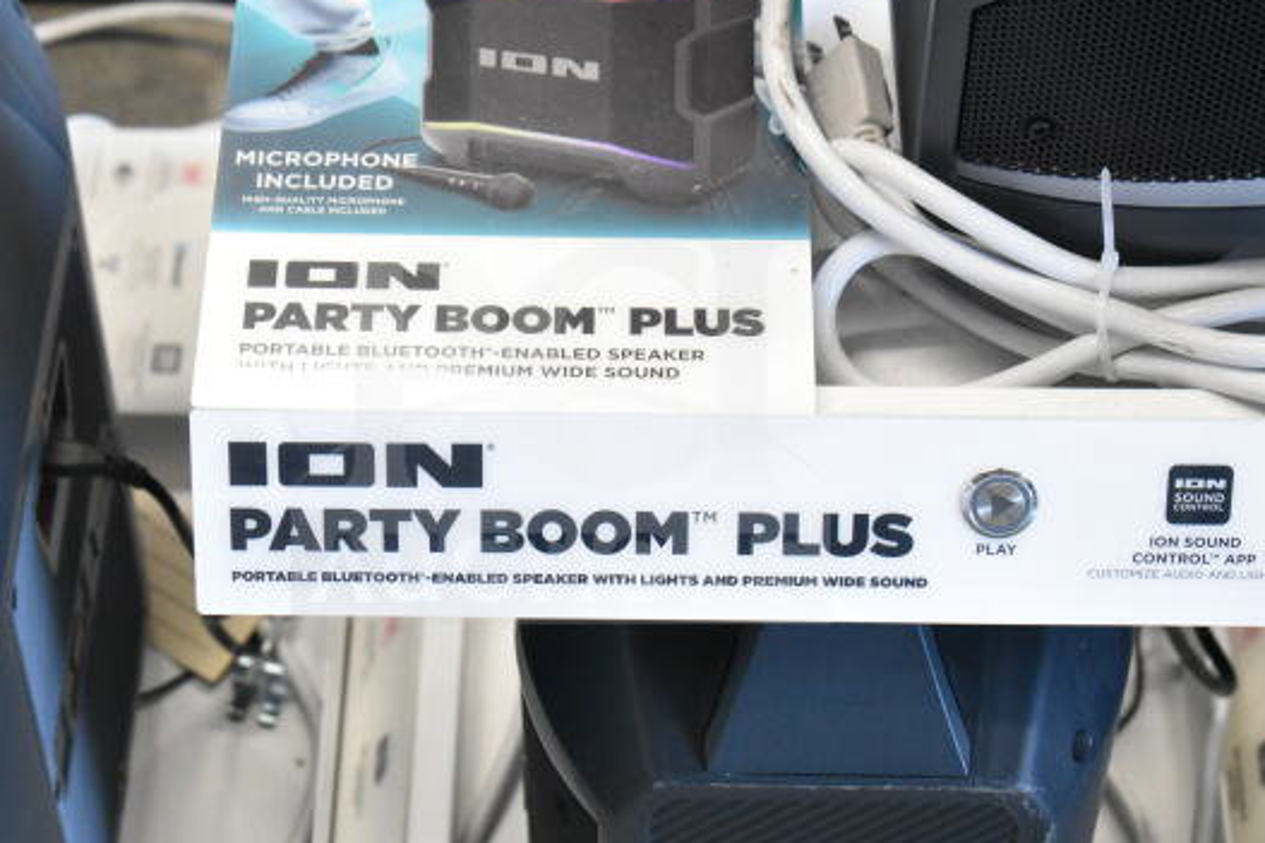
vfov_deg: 14.3
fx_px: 3357
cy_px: 434
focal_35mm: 96
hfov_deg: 21.3
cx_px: 559
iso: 5600
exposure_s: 1/100
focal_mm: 55
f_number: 5.6
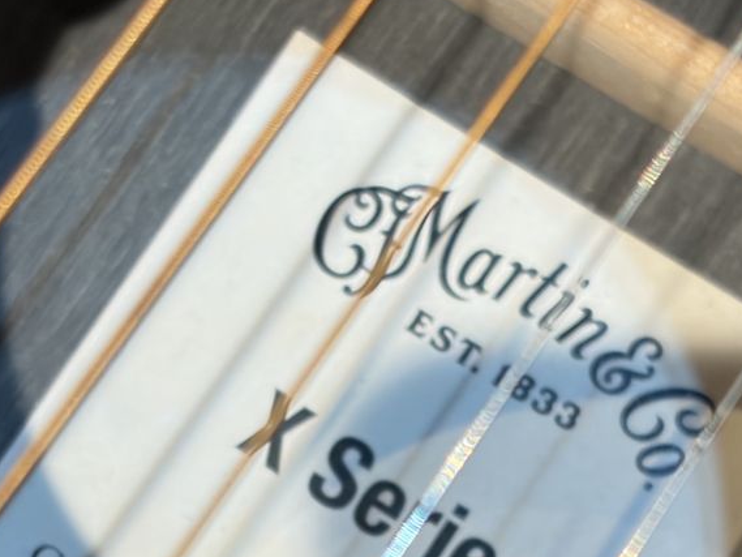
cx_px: 214
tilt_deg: -75.5
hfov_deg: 16.8
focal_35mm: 117
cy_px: 423
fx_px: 2508
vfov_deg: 12.6
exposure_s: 1/40
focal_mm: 5.96
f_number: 1.6
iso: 100
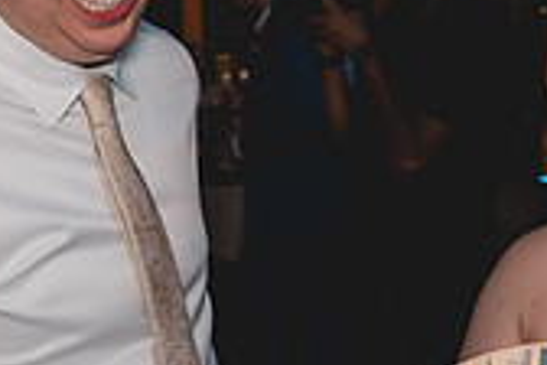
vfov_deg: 21.9
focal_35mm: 62
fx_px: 942
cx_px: 277
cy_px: 161
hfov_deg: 32.4
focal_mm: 18
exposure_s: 1/50
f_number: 2.8
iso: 1250
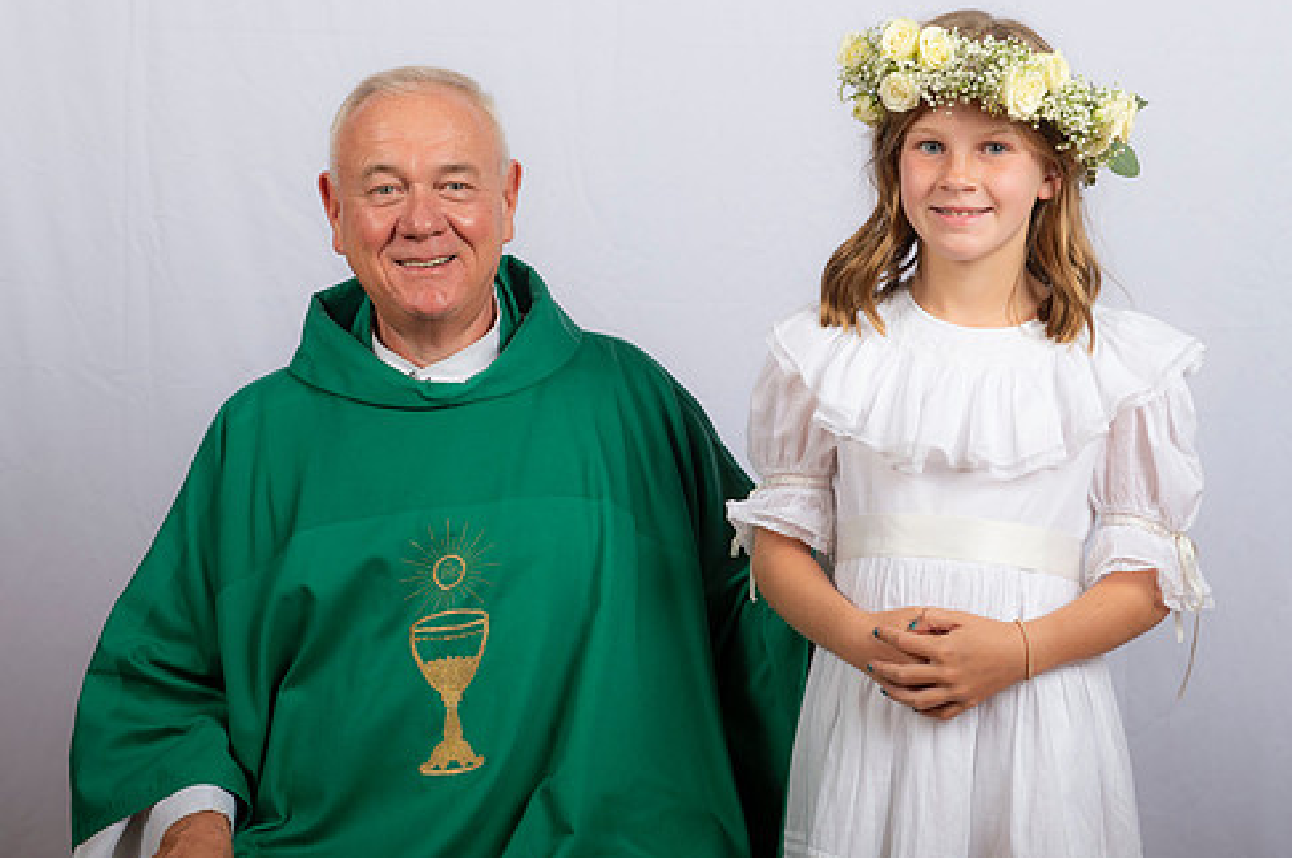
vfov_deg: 18.4
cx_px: 622
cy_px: 412
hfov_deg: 27.4
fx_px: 2653
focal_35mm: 74
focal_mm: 62
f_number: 8
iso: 320
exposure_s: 1/200
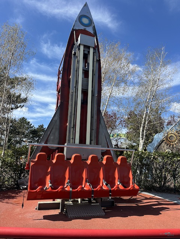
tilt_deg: +16.4
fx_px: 166
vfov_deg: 71.6
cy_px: 120
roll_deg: -4.2
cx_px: 90
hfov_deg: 56.8
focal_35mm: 24
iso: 80
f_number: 1.78
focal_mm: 6.86
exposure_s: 1/2809
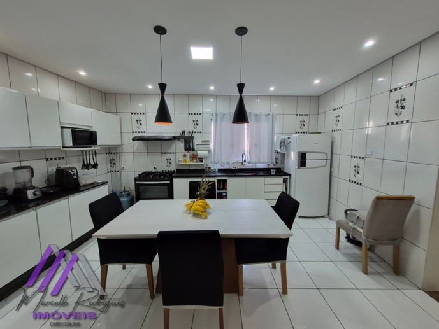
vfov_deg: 89.9
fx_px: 165
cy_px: 164
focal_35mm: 13
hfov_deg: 106.2
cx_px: 220
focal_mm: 1.74
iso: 200
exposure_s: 1/60
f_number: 2.2
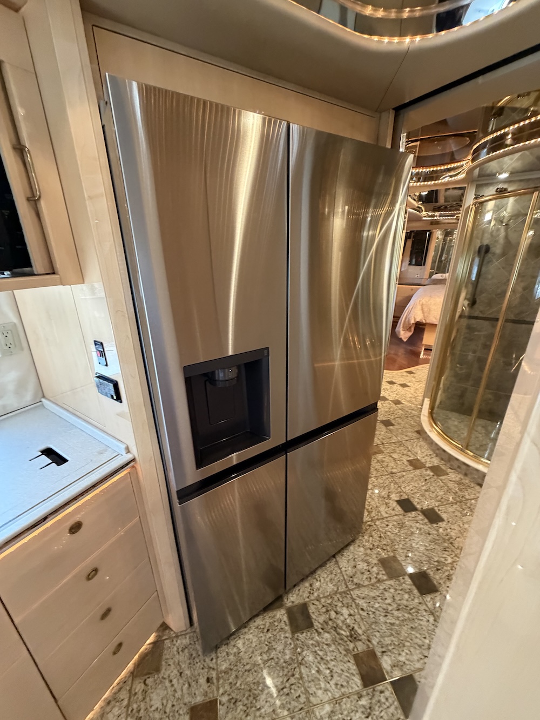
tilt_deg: -16.8
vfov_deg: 102.1
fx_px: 291
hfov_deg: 85.7
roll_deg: -0.9
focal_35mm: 14
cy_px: 360
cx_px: 270
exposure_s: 1/41
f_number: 2.2
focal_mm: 2.22
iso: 640
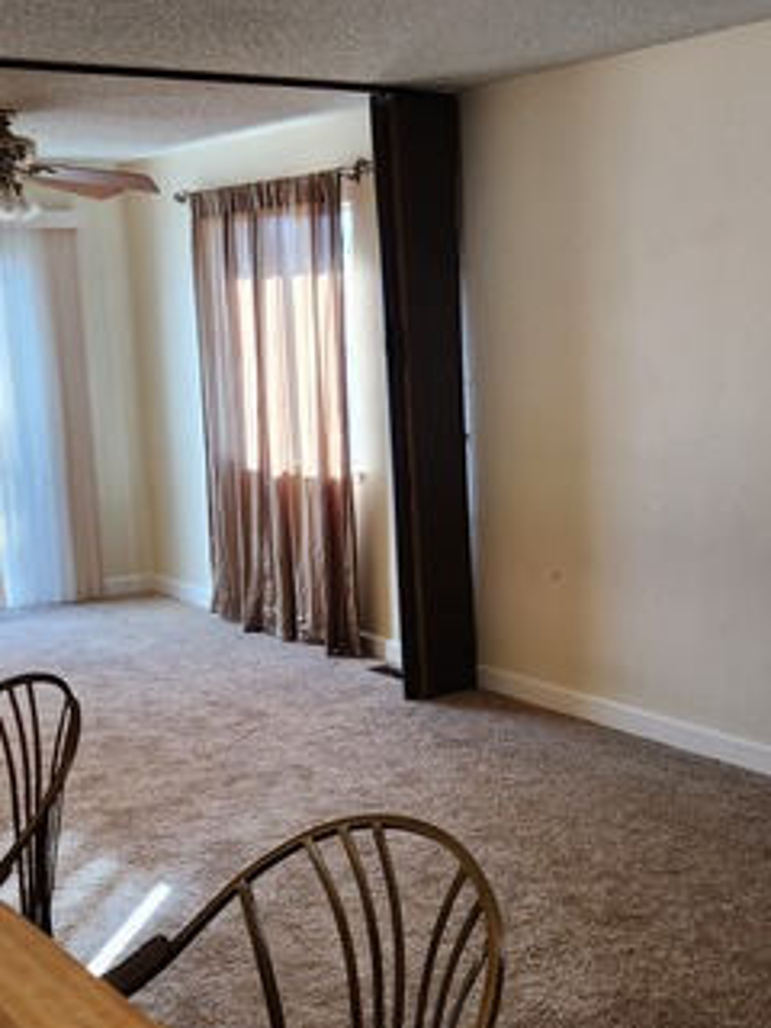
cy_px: 683
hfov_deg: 30.3
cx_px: 366
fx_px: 1425
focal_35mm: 48
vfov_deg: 39.2
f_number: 1.8
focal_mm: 5.4
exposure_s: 1/120
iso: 125
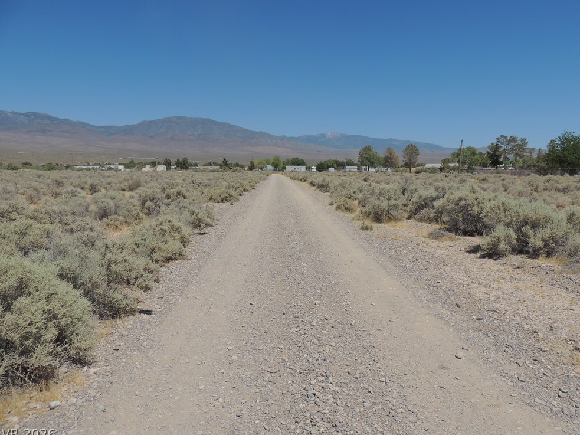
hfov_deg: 69.4
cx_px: 293
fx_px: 419
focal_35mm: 25
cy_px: 217
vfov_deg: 54.9
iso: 100
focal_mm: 4.3
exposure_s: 1/2000
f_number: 3.3
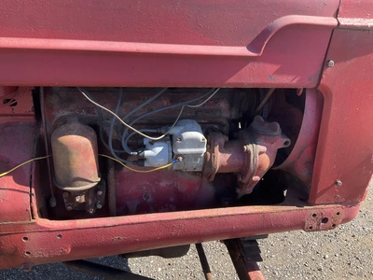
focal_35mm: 29
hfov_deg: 61.7
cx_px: 186
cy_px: 140
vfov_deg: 48.2
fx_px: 312
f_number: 1.8
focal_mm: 3
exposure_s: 1/391
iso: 25
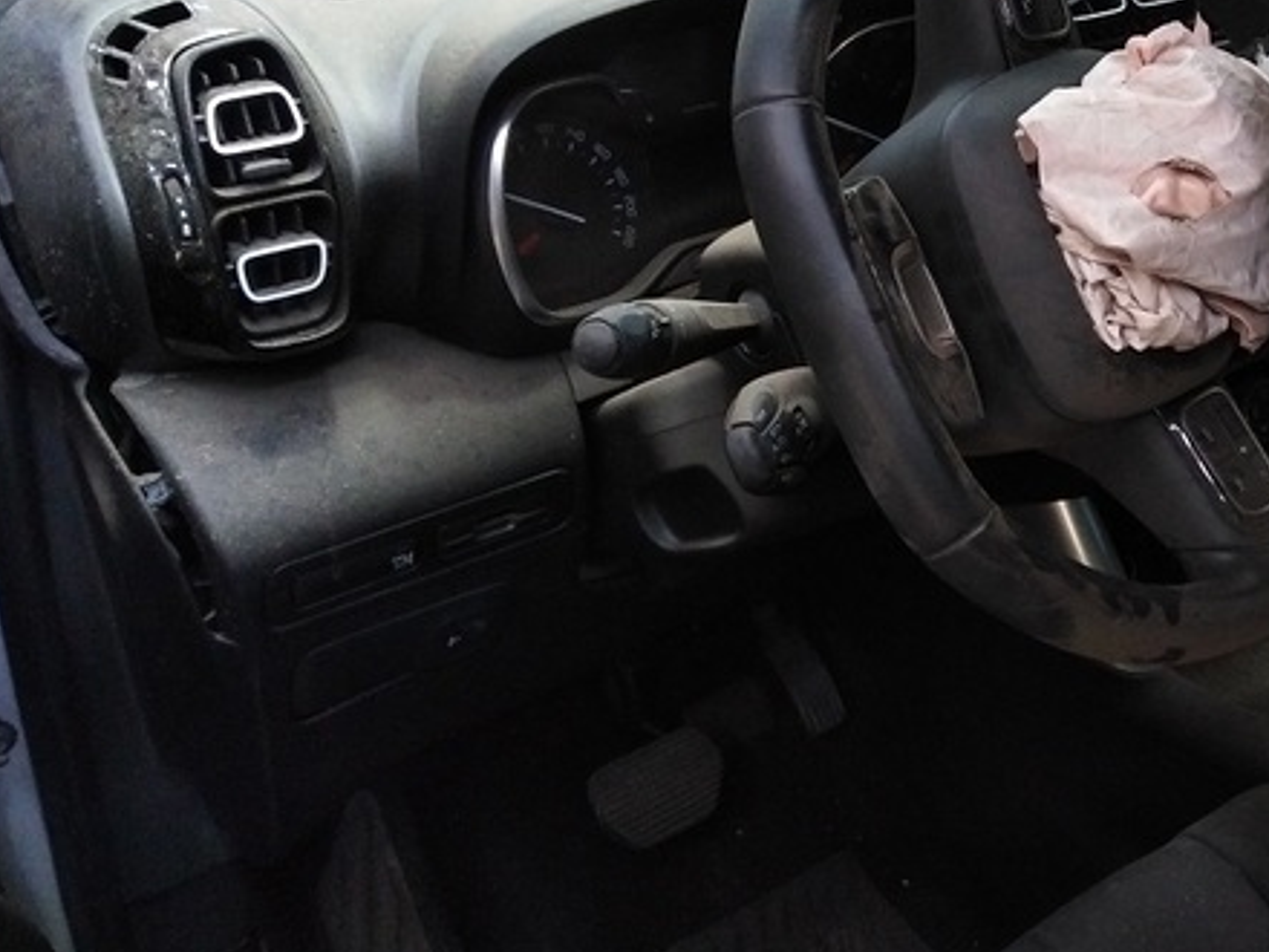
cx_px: 1012
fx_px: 1576
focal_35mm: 43
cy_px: 329
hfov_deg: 42.0
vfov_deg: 33.3
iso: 521
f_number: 2.2
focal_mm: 3.46
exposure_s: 1/20
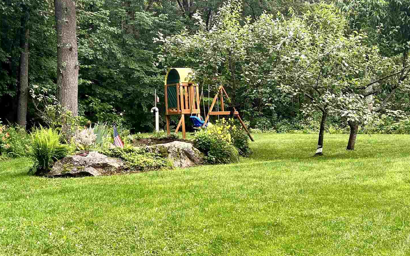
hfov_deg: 34.5
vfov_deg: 22.0
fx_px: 659
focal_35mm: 59
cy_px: 112
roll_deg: +1.7
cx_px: 217
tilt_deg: -0.8
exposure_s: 1/212
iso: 50
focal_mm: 5.7
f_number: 1.5
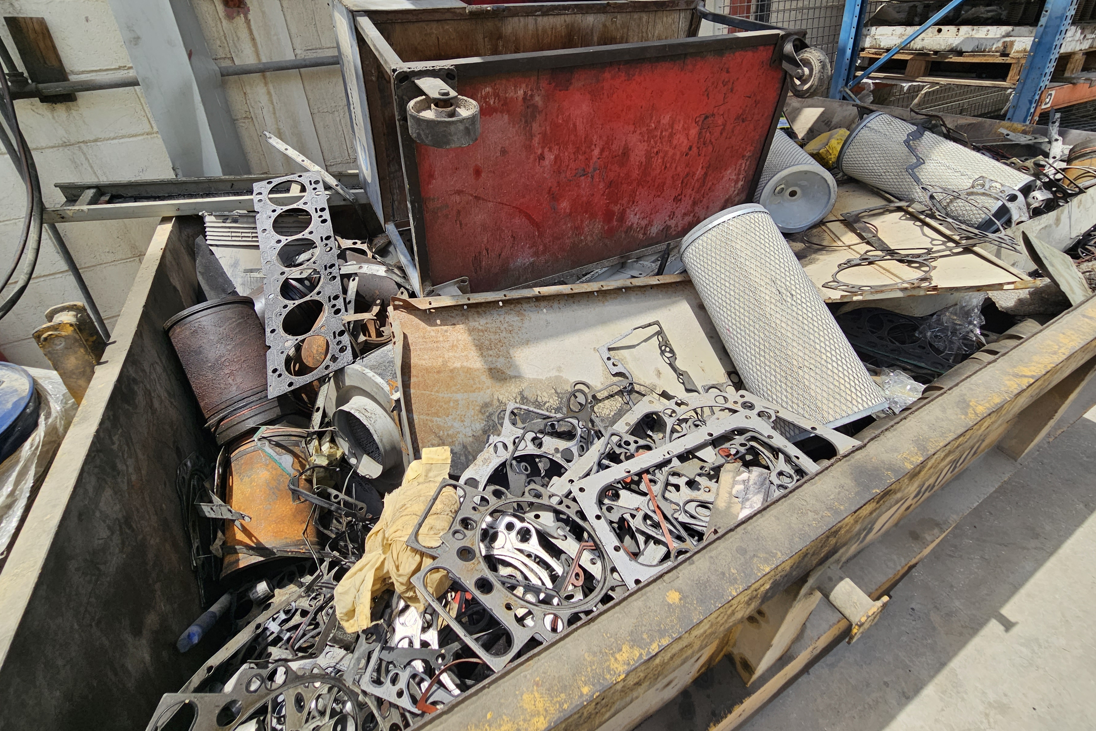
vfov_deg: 76.2
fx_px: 457
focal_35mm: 15
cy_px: 283
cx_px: 556
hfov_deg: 100.4
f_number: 2.2
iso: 50
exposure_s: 1/1505
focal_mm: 2.2
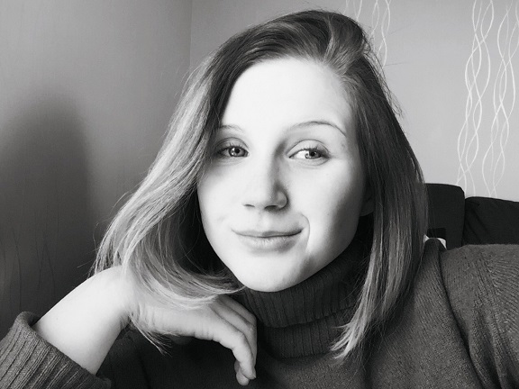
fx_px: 465
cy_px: 194
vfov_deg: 45.4
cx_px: 260
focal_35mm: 31
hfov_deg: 58.4
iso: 64
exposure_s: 1/100
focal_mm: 2.65
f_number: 2.2
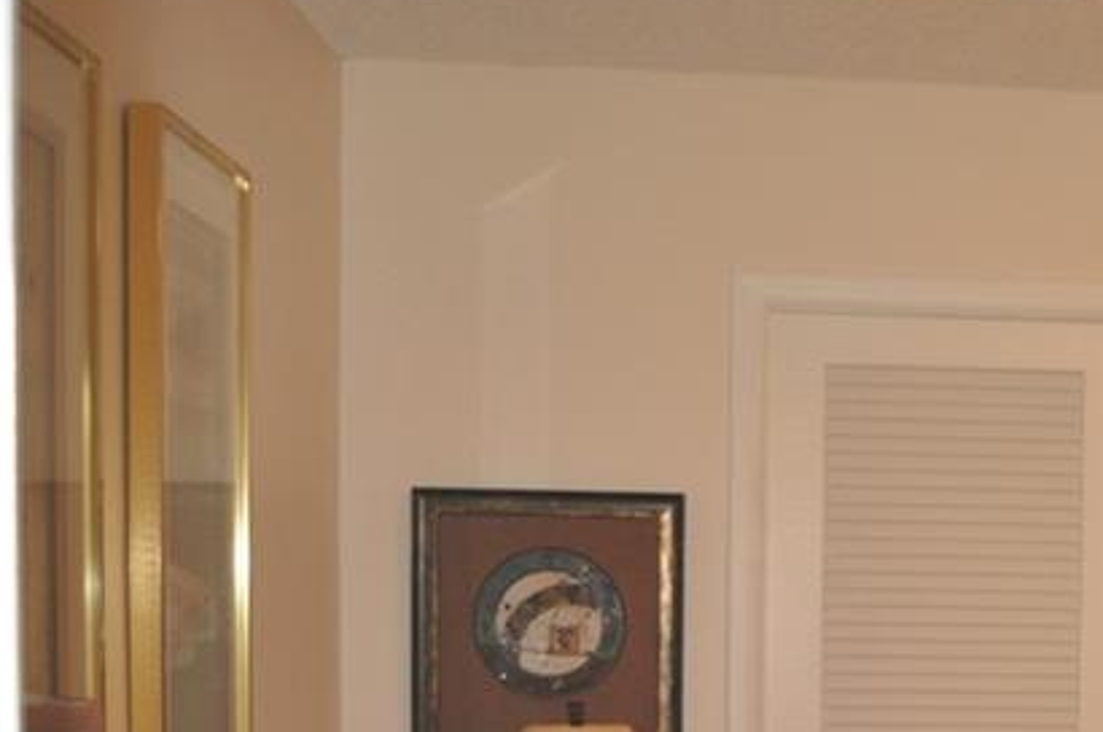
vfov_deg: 17.3
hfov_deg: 25.3
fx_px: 2294
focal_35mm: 75
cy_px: 876
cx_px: 1173
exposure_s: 1/60
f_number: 3.5
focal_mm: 20
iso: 800
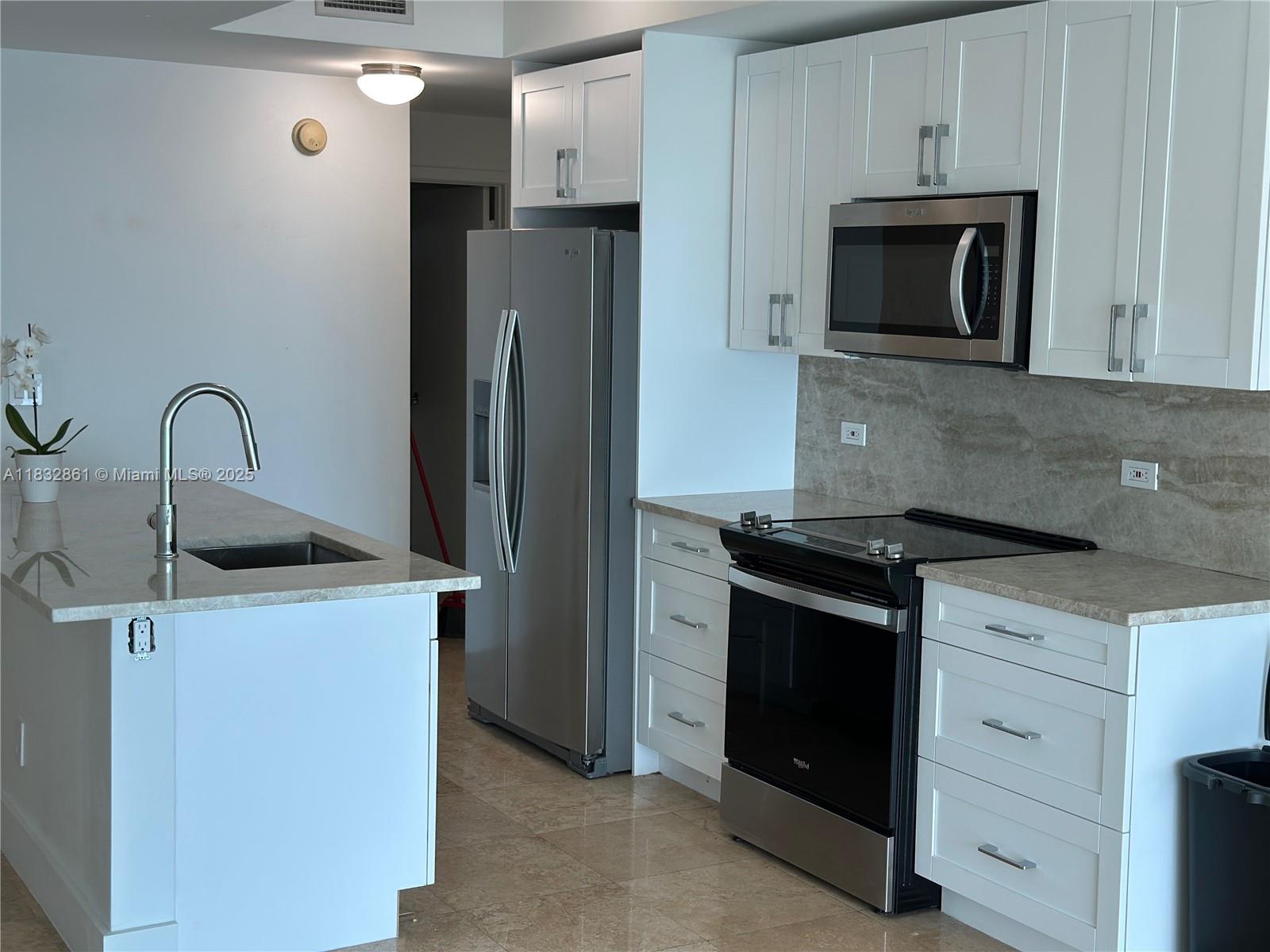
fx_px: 1761
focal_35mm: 48
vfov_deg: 30.3
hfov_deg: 39.7
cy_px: 476
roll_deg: -1.2
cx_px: 635
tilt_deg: -7.0
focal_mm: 6.86
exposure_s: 1/142
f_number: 1.78
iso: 64
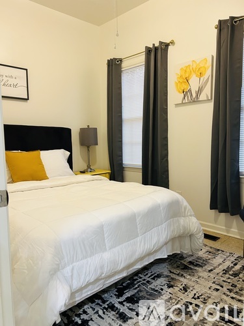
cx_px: 122
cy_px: 163
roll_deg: +0.9
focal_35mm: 26
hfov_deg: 53.1
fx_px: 244
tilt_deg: -6.2
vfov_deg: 67.3
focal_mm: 5.7
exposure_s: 1/60
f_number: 1.5
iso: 400
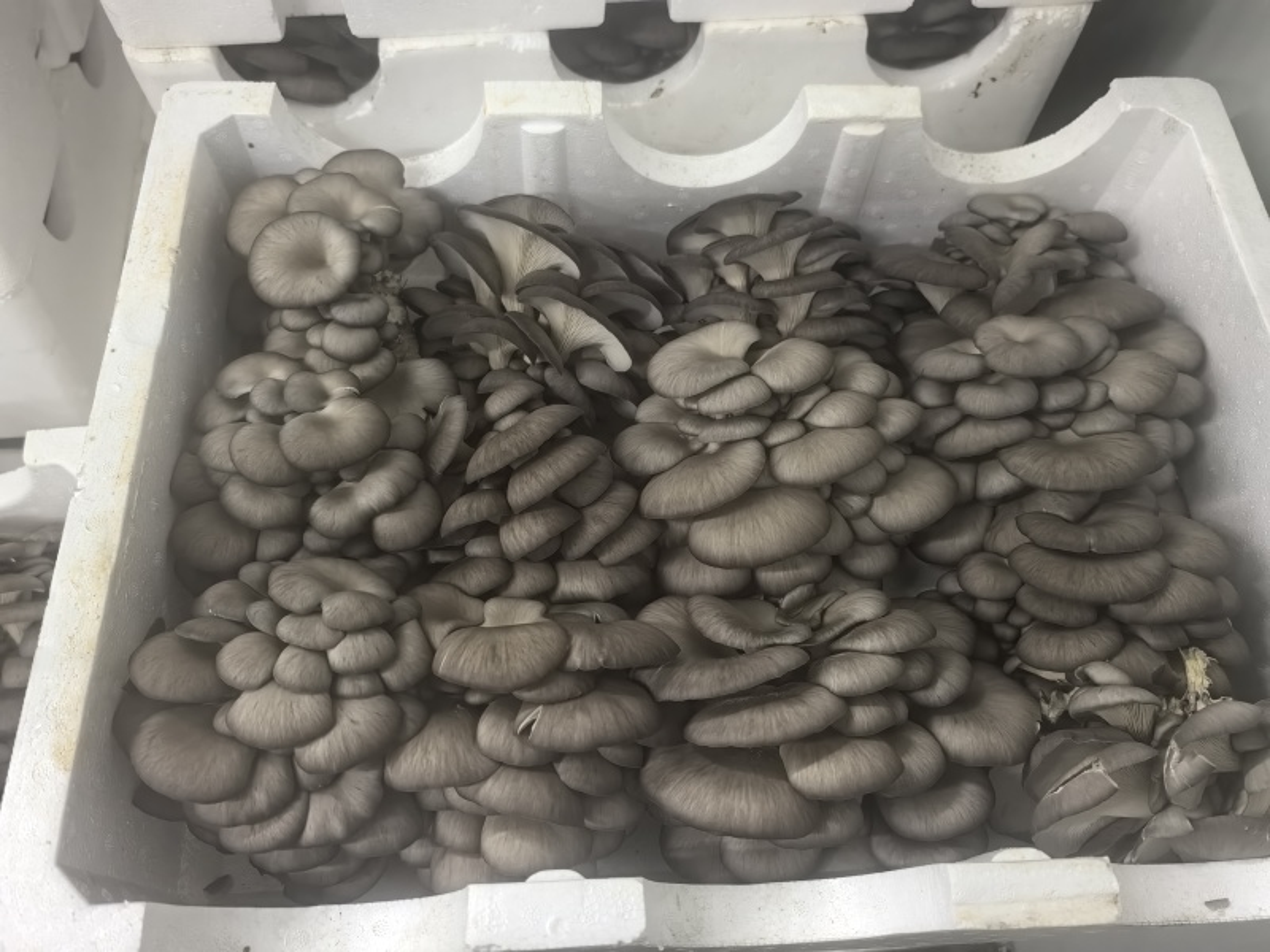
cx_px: 635
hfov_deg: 65.3
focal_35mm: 27
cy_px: 476
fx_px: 991
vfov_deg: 51.4
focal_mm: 8.5
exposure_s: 1/33.3
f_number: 1.6
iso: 500
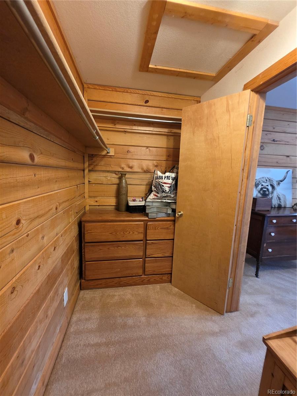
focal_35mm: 13
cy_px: 198
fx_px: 149
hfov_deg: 89.9
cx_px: 148
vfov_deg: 106.2
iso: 500
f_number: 1.9
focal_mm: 2.2
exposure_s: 1/60
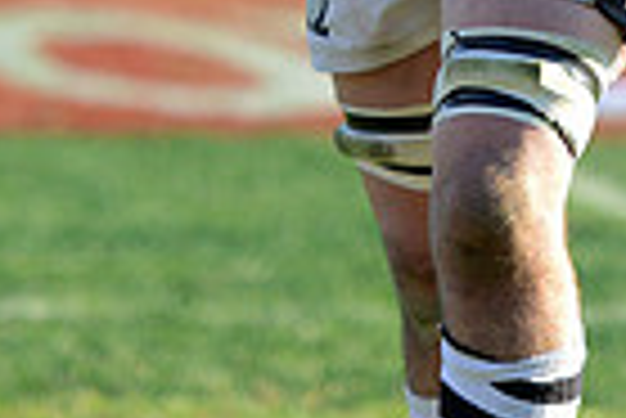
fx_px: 9800
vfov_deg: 2.4
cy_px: -393
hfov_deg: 3.7
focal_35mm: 563
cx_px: 396
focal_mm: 135
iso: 320
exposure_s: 1/640
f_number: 2.8
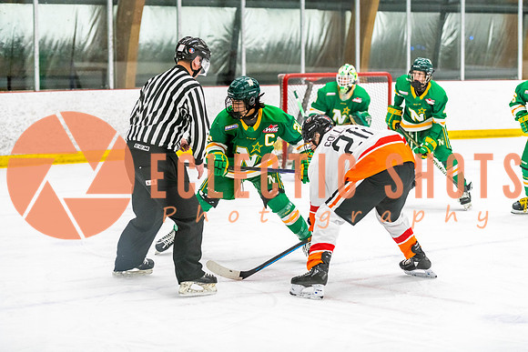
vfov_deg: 13.9
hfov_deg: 20.6
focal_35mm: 99
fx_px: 1449
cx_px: 264
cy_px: 176
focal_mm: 98
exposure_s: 1/640
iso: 2000
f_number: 2.8
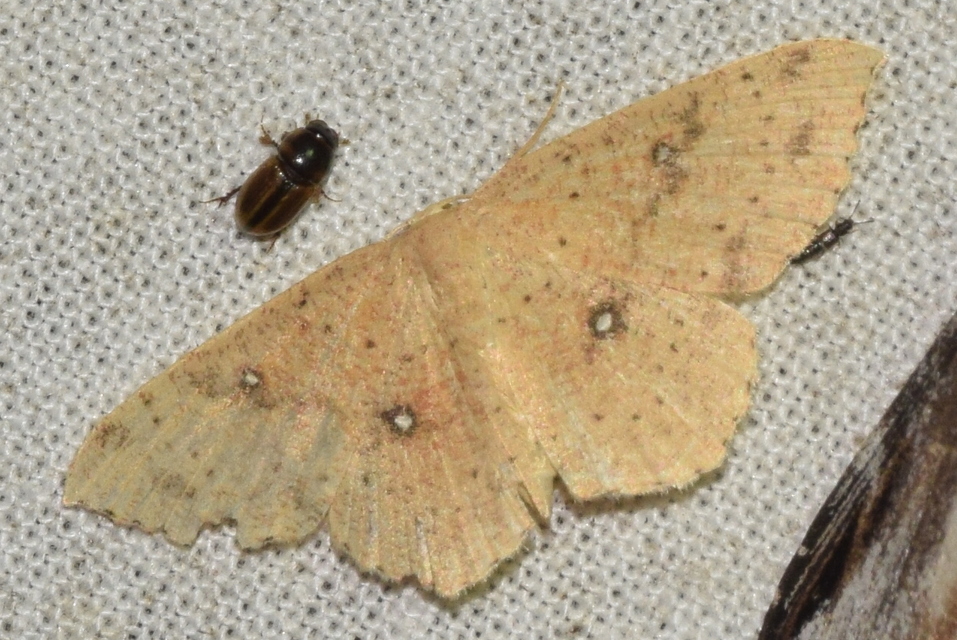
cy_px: 320
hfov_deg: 9.8
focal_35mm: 210
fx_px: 5587
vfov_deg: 6.6
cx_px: 478
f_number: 14
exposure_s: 1/200
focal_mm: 140
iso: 400
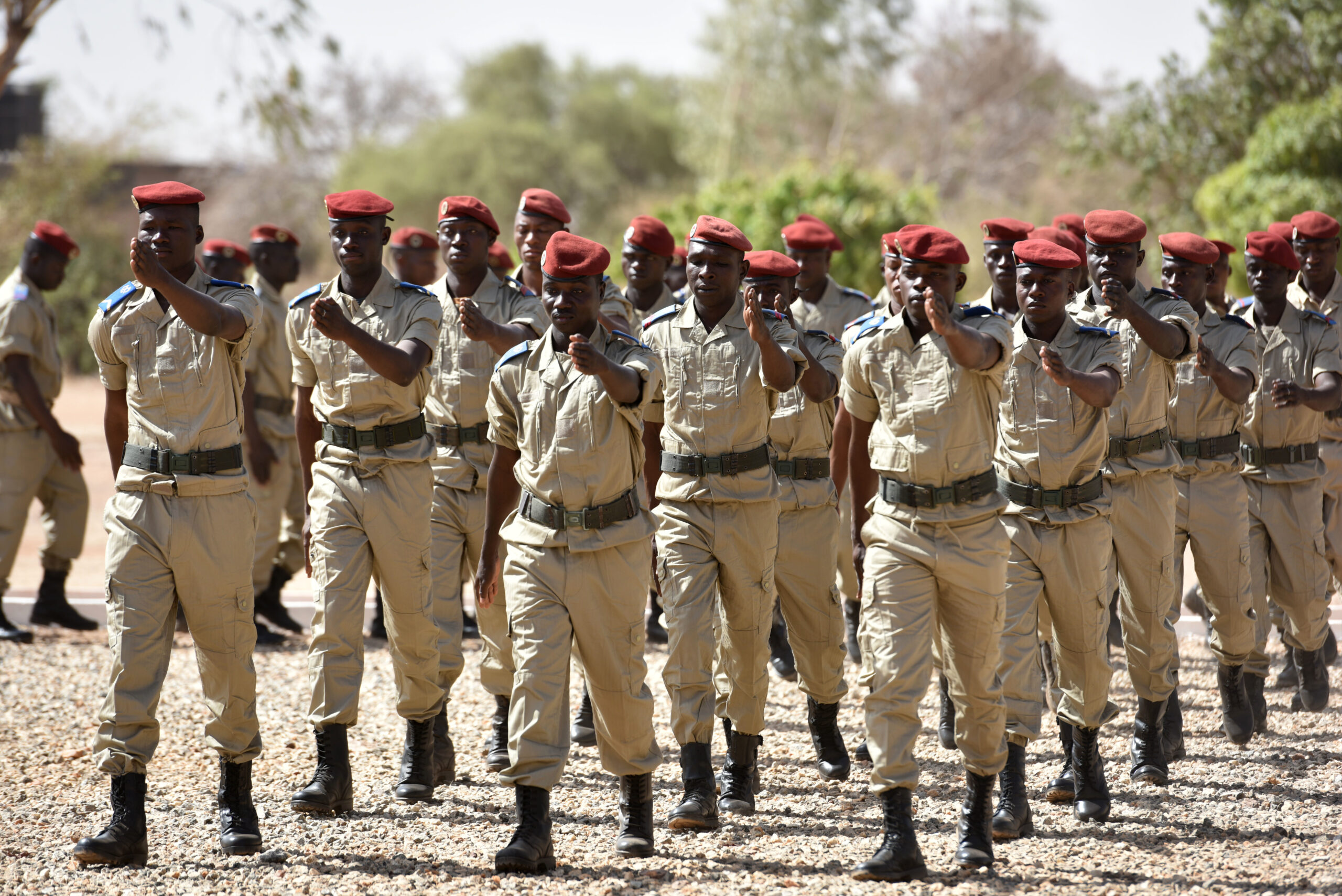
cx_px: 671
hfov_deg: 10.3
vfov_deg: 6.9
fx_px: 7458
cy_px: 448
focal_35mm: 200
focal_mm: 200
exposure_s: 1/500
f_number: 4.5
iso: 100
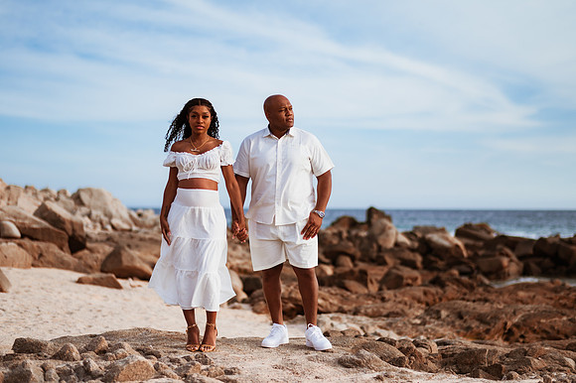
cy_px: 192
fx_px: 935
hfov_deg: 34.2
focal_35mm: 58
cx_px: 288
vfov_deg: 23.2
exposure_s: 1/8000
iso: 50
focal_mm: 58
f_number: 1.8
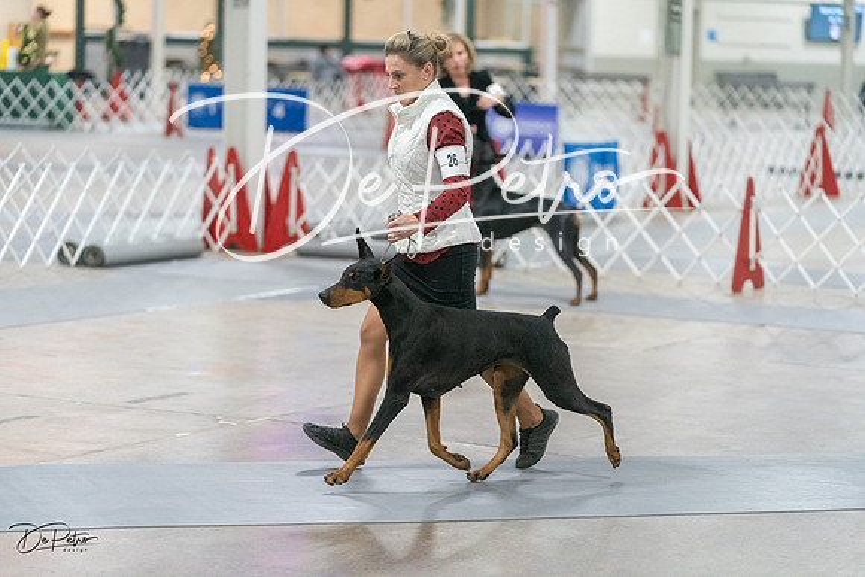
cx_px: 432
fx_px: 2908
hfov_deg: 16.9
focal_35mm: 121
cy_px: 288
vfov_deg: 11.3
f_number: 2.8
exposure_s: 1/320
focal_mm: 121
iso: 6400
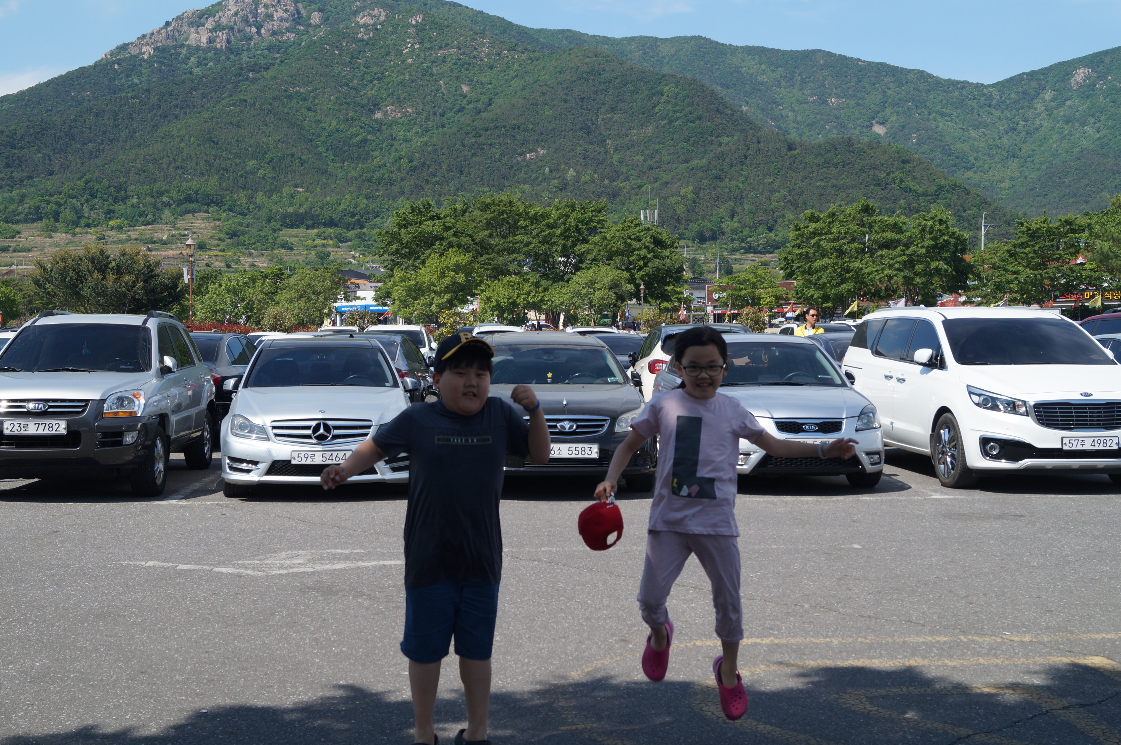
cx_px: 560
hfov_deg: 43.6
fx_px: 1400
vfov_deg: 29.8
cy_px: 372
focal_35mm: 45
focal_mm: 30
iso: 100
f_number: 9
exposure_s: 1/320
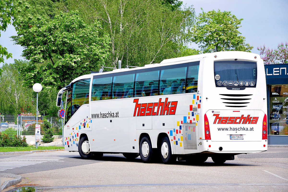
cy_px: 96
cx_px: 144
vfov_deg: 11.4
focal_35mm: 120
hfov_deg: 17.1
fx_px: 960
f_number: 5.3
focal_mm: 80
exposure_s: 1/400
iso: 200
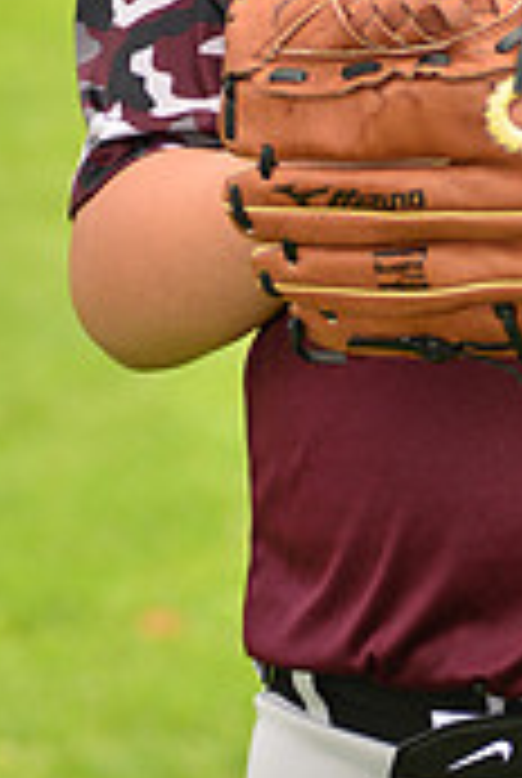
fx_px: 8405
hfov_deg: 3.5
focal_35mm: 388
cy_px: -306
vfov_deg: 5.3
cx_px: 691
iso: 100
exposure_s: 1/250
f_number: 5
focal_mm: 116
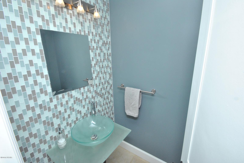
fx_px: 102
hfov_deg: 100.3
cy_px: 82
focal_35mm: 15
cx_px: 122
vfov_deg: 77.5
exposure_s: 1/200
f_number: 18
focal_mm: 10
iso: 800
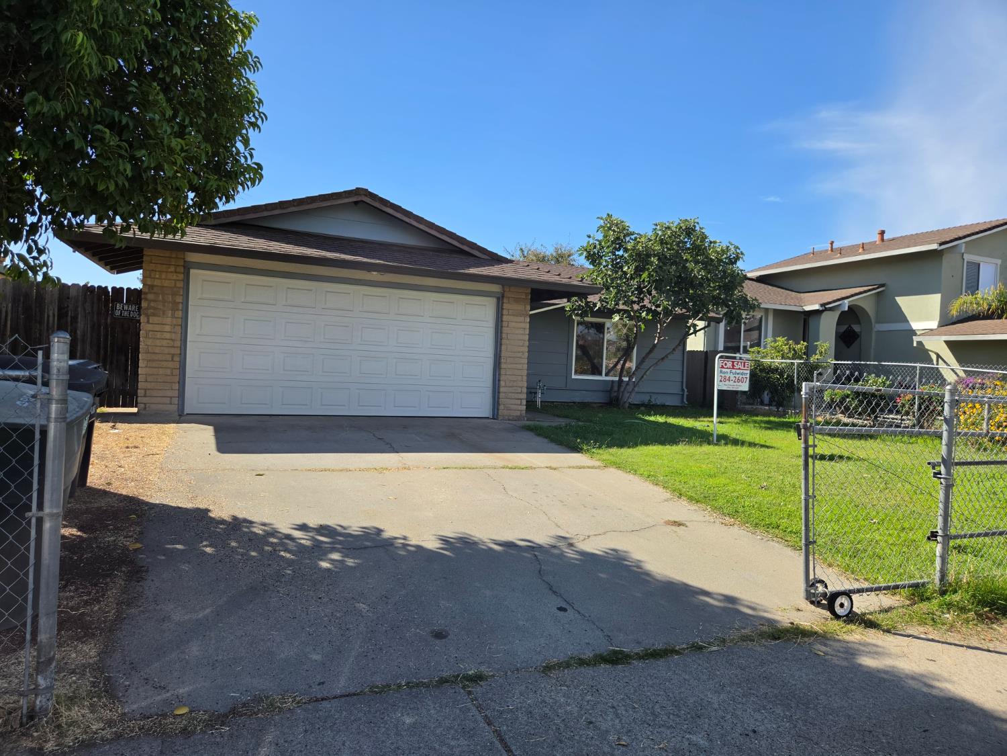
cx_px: 504
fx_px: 669
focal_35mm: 23
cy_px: 378
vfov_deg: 58.9
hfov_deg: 73.9
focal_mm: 5.4
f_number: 1.8
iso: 80
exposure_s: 1/2859
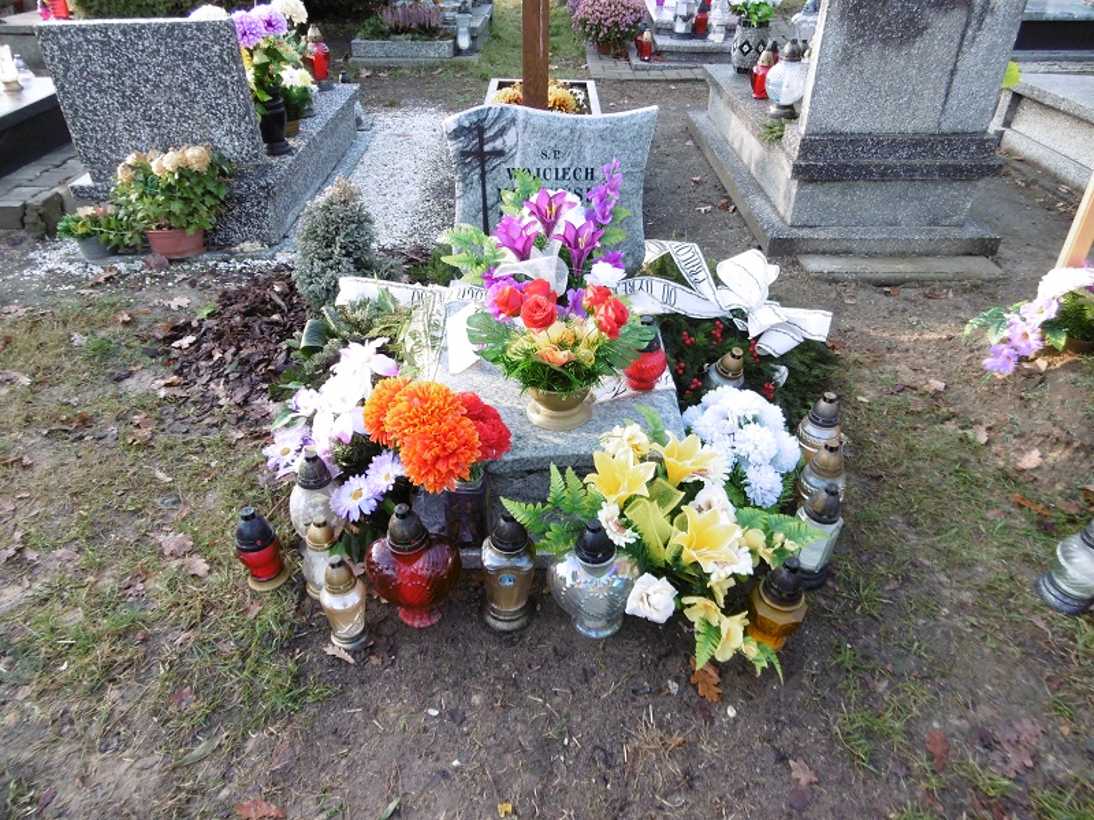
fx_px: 758
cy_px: 410
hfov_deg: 71.6
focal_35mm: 24
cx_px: 547
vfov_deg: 56.8
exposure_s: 1/80
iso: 100
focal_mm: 4.3
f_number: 3.1
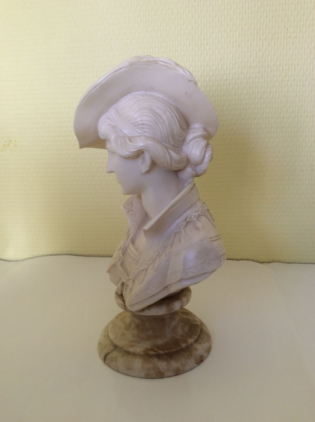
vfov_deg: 56.9
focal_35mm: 32
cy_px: 211
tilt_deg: -13.9
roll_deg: +1.7
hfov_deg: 44.1
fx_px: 389
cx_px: 158
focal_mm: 3.3
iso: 32
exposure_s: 1/50
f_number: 2.4
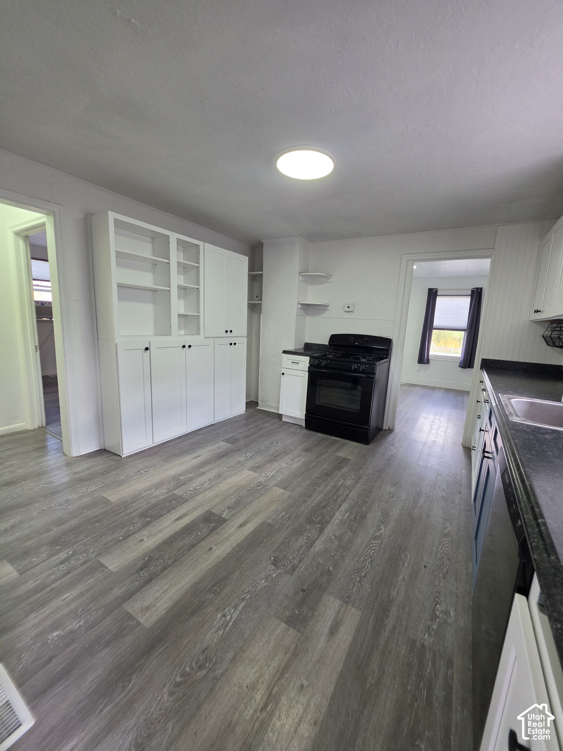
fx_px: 282
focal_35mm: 13
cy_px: 376
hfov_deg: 89.9
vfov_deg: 106.2
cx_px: 282
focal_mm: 2.2
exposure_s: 1/120
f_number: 1.9
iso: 80
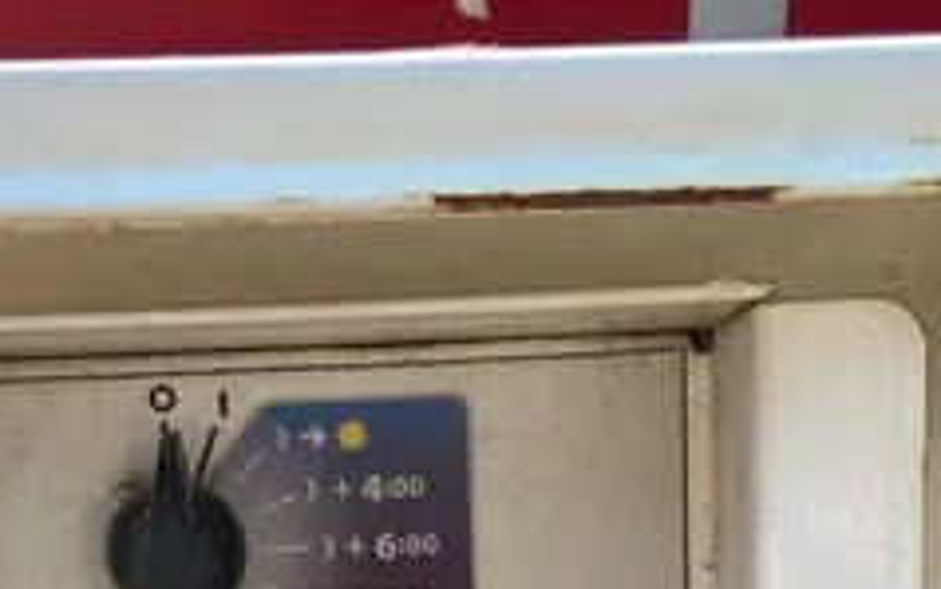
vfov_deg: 14.1
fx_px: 2181
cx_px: 384
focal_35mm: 85
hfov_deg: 24.3
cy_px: 970
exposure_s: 1/673
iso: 32
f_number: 1.8
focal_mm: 4.25
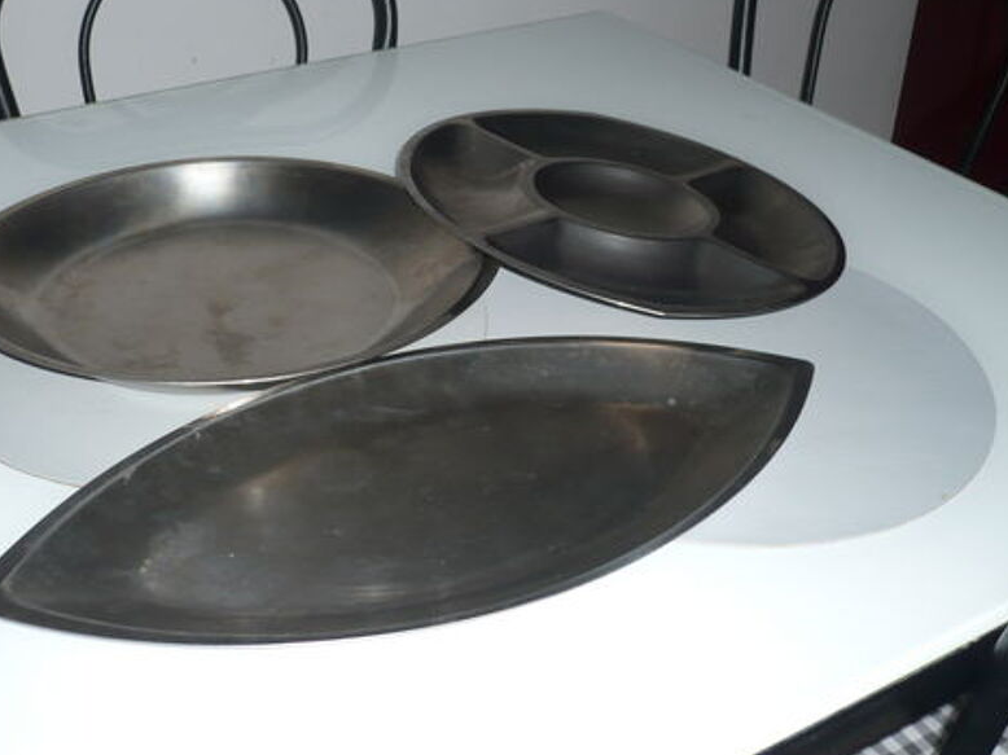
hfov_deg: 42.0
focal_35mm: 45
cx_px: 450
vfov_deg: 32.1
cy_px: 317
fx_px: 1310
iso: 100
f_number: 2.8
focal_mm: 5.8
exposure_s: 1/30
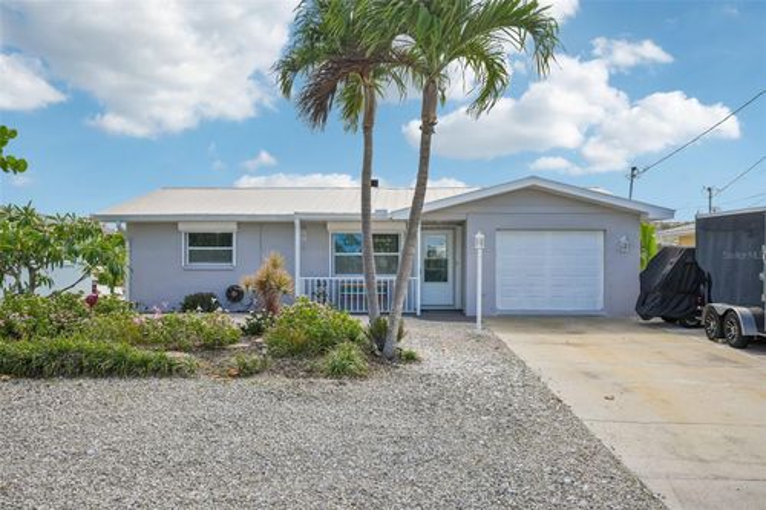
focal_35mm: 30
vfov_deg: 42.9
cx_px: 383
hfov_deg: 61.1
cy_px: 255
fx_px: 649
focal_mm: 30.5
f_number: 8
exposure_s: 1/1600
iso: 400
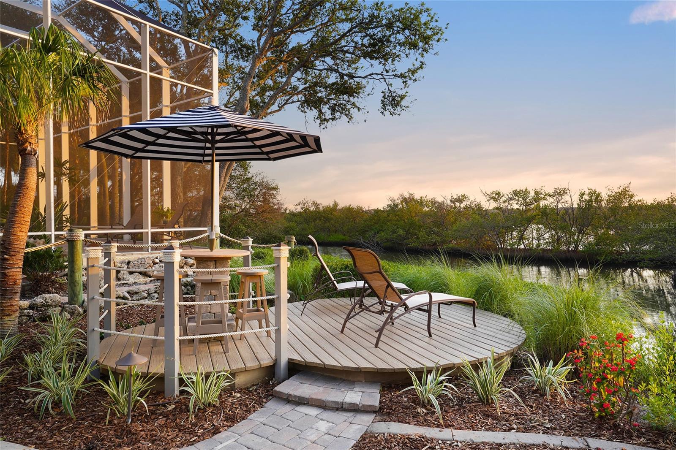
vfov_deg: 57.2
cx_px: 338
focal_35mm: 22
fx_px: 413
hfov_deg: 78.6
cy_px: 225
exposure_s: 1/5
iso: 100
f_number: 8
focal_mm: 22
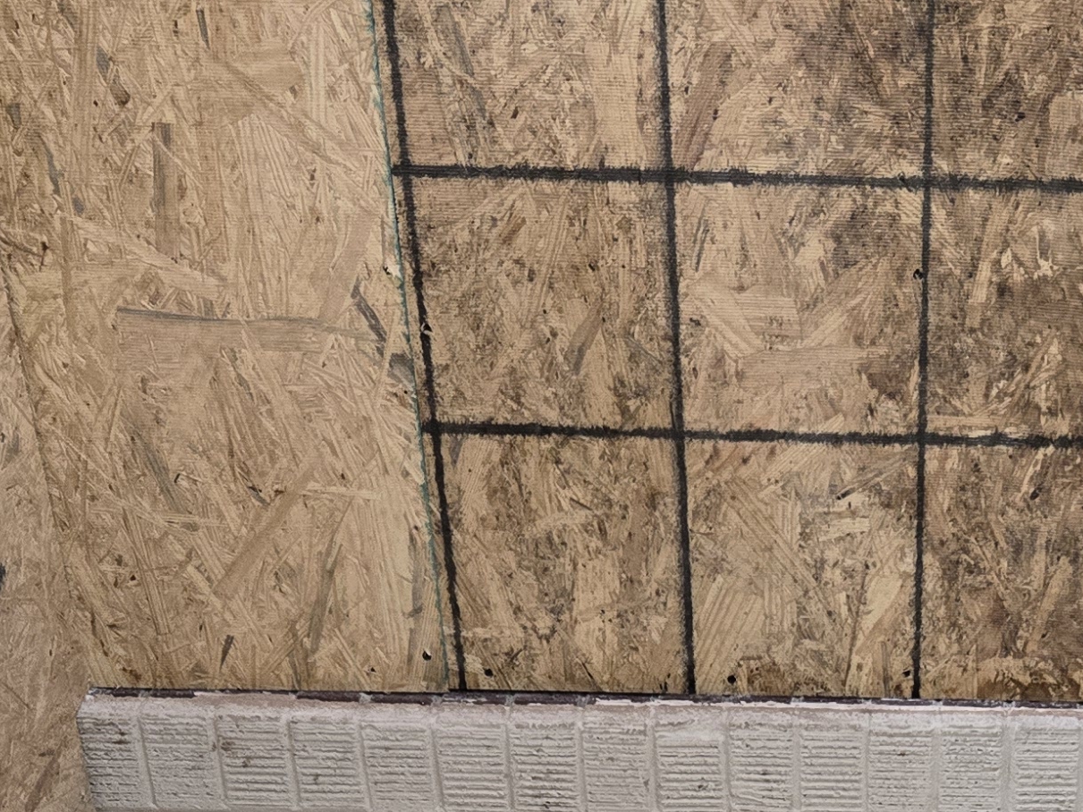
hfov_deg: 25.0
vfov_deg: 17.5
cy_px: 1198
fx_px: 2378
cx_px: 957
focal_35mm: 76
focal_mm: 5.4
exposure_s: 1/120
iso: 200
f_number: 1.8
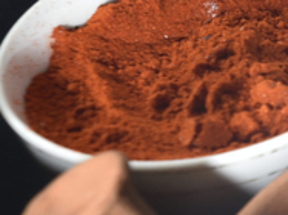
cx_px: 946
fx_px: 2469
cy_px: -108
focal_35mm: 297
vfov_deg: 5.0
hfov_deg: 6.0
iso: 320
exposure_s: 1/160
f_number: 5.6
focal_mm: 46
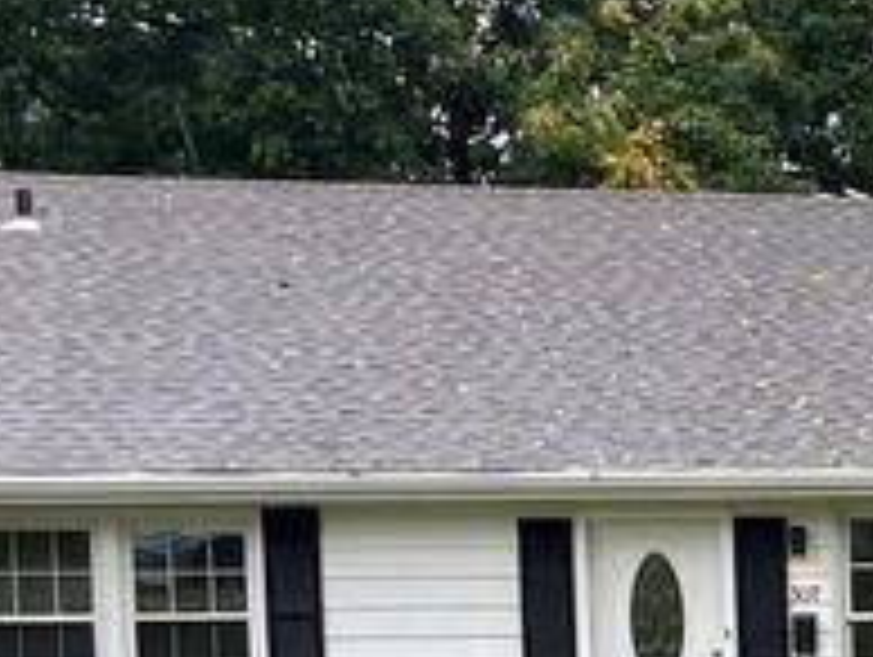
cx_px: 801
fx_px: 1692
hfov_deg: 27.8
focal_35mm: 67
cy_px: 605
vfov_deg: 21.4
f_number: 1.6
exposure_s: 1/216
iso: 32
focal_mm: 4.2
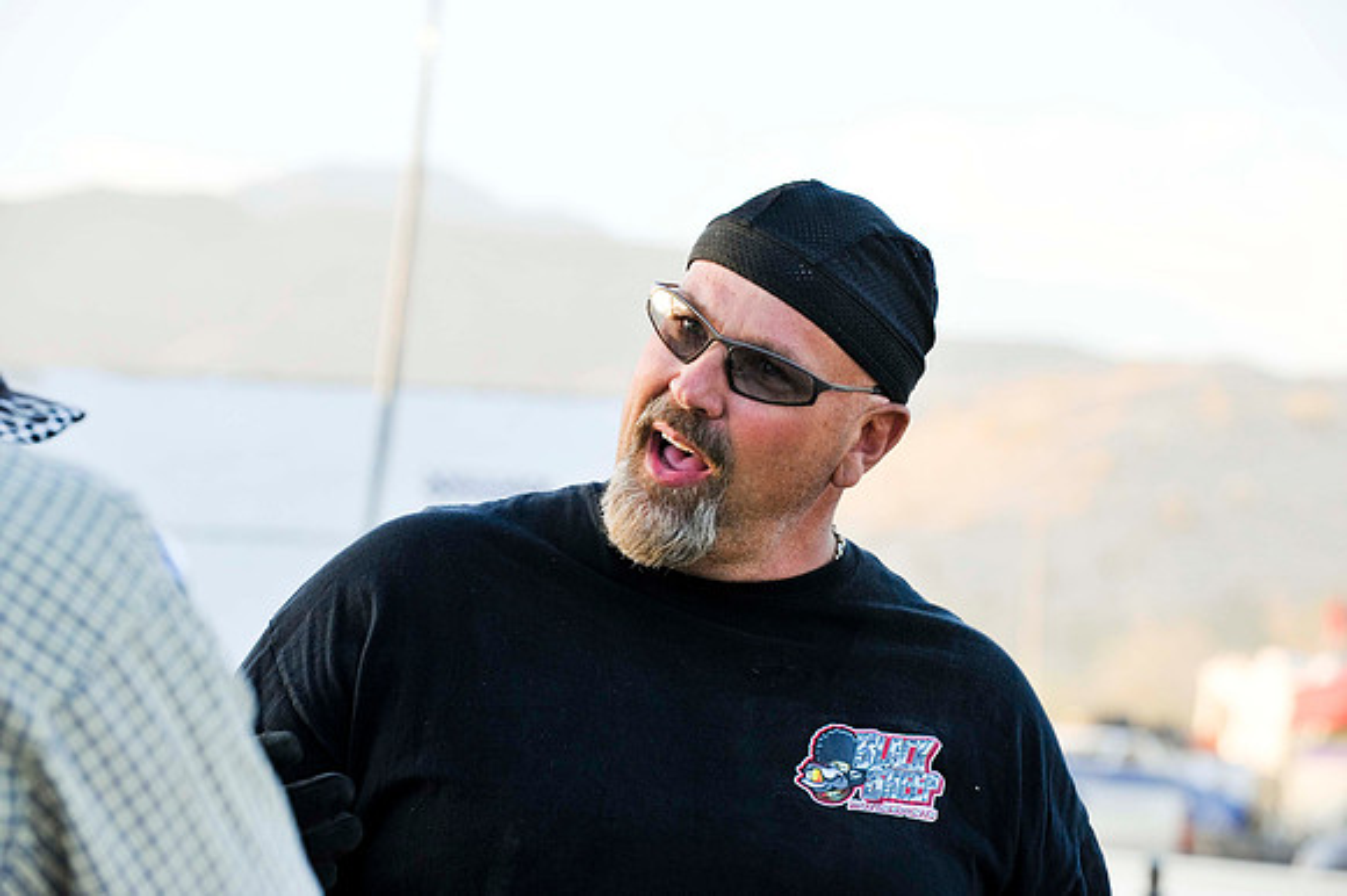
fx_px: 4674
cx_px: 674
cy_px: 448
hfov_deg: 16.4
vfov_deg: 11.0
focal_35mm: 125
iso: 1000
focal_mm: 125
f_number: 6.3
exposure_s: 1/500
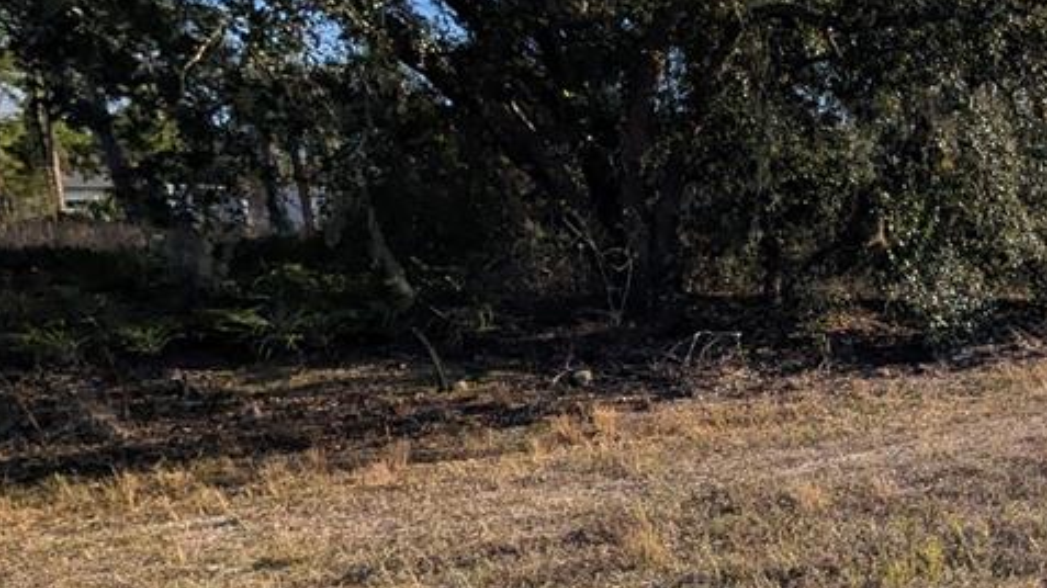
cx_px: 1093
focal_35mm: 28
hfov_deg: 51.2
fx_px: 777
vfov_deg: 40.7
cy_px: 415
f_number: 1.7
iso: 60
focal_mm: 2.02
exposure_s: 1/8333
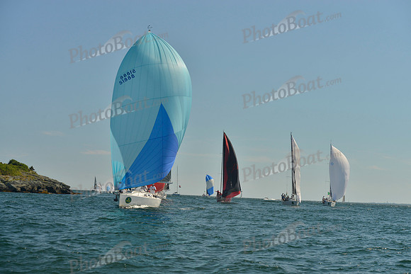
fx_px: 799
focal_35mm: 70
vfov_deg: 19.5
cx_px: 206
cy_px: 137
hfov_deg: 28.8
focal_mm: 70
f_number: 6.3
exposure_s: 1/1250
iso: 400
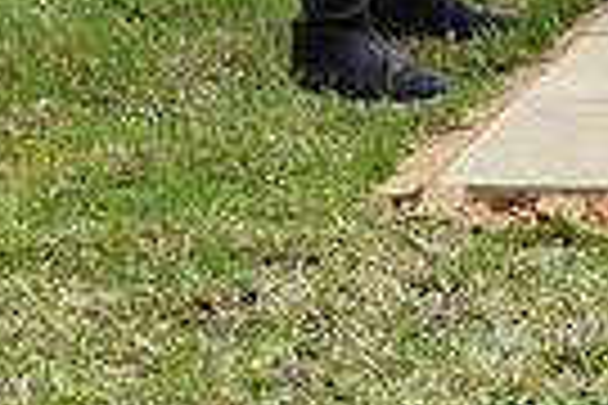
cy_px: -410
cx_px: 1270
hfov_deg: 8.9
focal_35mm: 215
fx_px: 3631
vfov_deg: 6.2
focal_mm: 50
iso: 640
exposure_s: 1/1250
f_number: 9
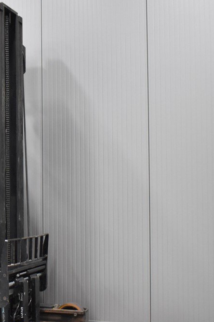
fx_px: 651
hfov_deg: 18.1
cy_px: 173
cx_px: -8
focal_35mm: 73
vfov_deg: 27.7
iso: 1600
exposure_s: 1/40
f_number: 4.5
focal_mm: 27
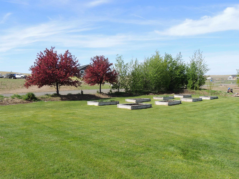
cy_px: 90
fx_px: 228
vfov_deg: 42.9
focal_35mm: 33
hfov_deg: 55.4
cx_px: 120
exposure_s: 1/1000
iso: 100
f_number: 3.2
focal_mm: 5.8
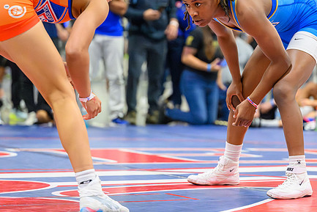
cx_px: 210
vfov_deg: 8.7
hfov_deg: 13.0
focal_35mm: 158
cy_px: 66
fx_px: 1392
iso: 12800
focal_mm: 97
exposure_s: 1/800
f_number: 2.8
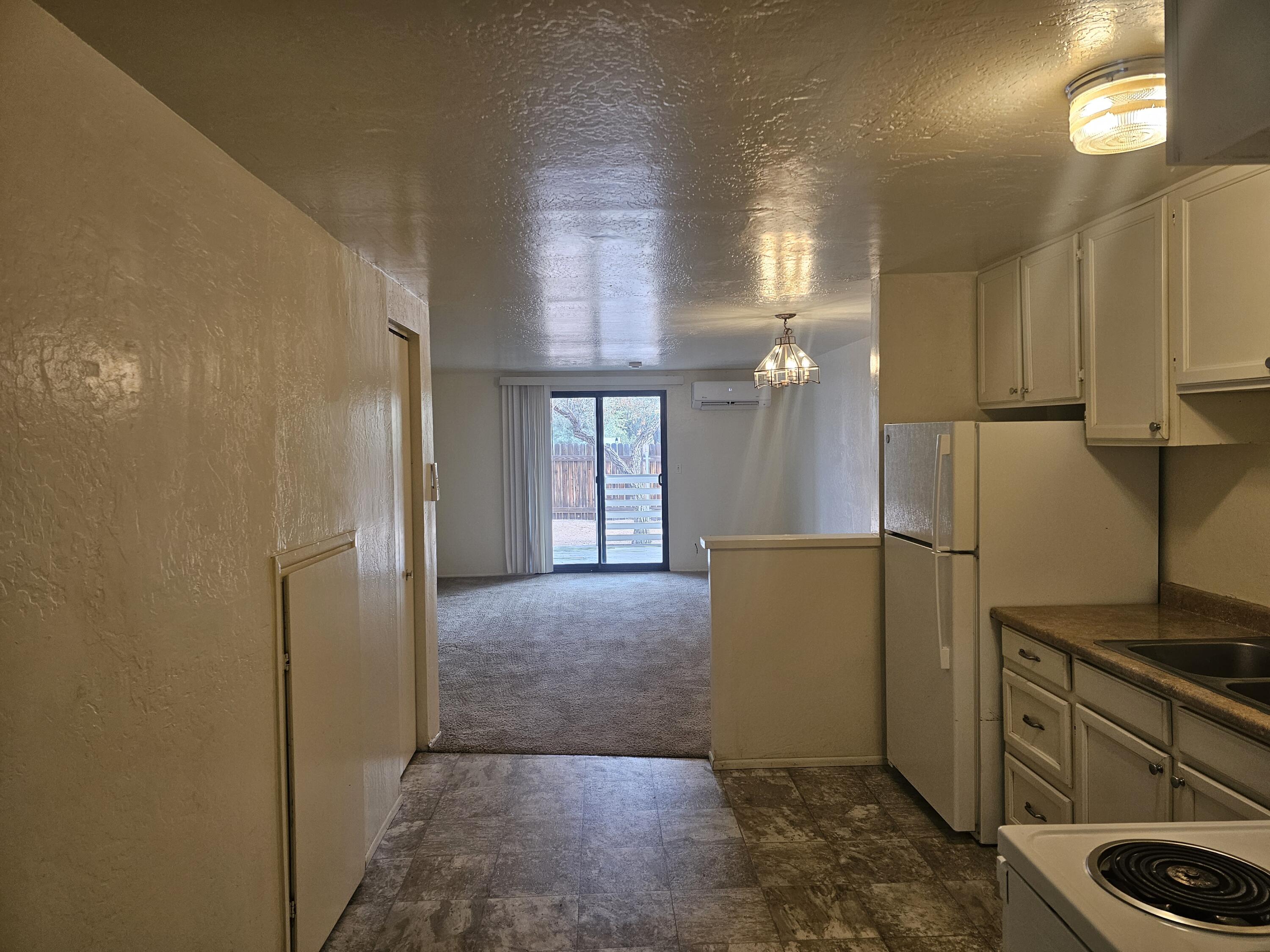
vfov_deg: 58.9
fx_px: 844
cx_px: 635
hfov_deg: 73.9
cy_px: 476
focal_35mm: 23
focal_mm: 6.3
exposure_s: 1/120
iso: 200
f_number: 1.7
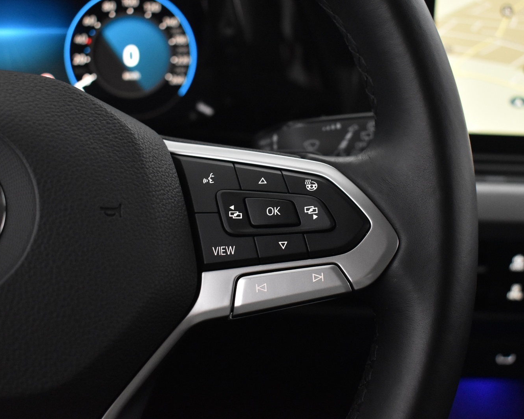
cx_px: 269
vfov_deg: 30.5
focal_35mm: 50
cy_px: 209
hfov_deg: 37.6
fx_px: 769
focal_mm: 29
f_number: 4.2
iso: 3200
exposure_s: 1/40
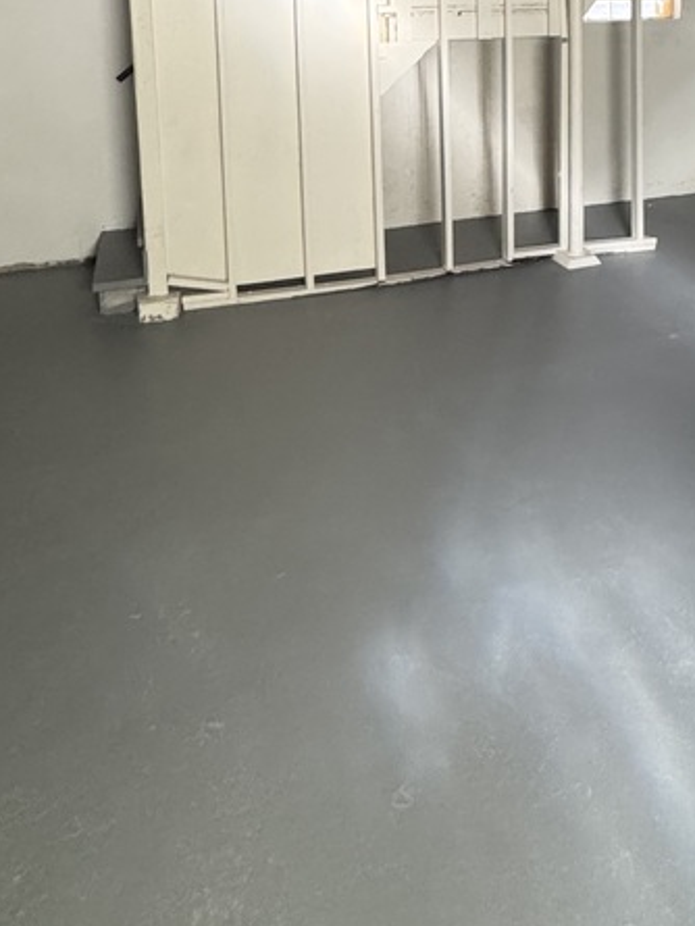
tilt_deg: -8.2
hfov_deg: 40.2
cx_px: 551
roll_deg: +0.0
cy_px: 106
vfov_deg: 48.7
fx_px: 910
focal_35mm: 34
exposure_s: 1/60
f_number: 2.2
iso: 500
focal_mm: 2.22
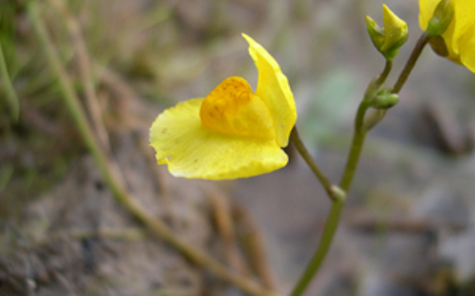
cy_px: 128
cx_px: 258
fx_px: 634
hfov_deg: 41.0
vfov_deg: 26.3
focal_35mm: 49
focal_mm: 8
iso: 100
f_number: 2.8
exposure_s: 1/328
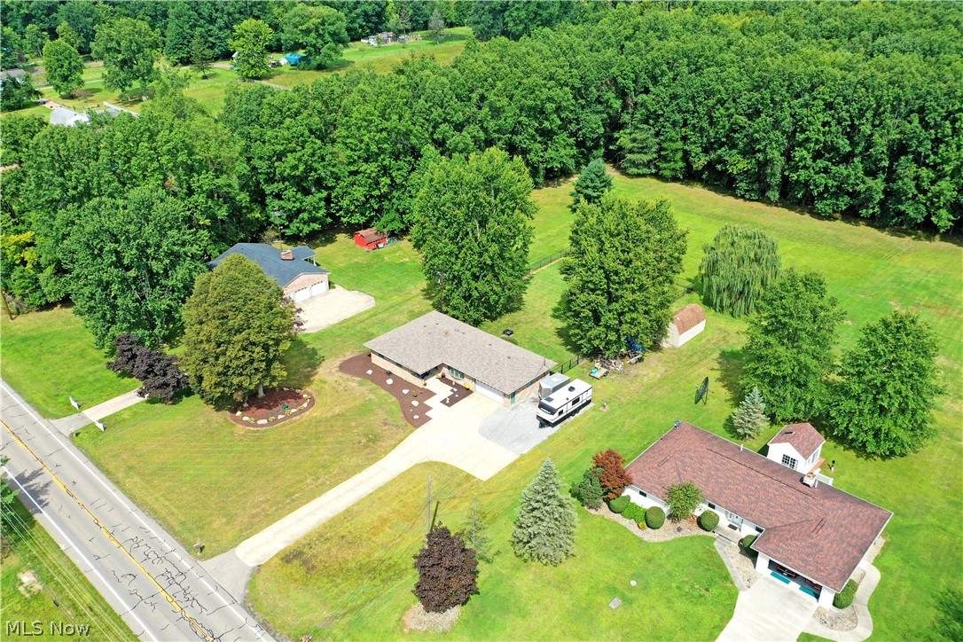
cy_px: 321
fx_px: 749
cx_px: 482
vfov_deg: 46.4
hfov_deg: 65.5
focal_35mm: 28
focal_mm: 10.26
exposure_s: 1/400
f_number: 5.6
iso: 100
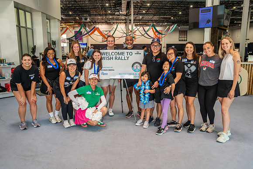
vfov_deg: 43.6
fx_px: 211
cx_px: 126
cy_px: 84
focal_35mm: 30
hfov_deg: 61.9
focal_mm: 30
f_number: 5.6
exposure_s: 1/160
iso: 1000
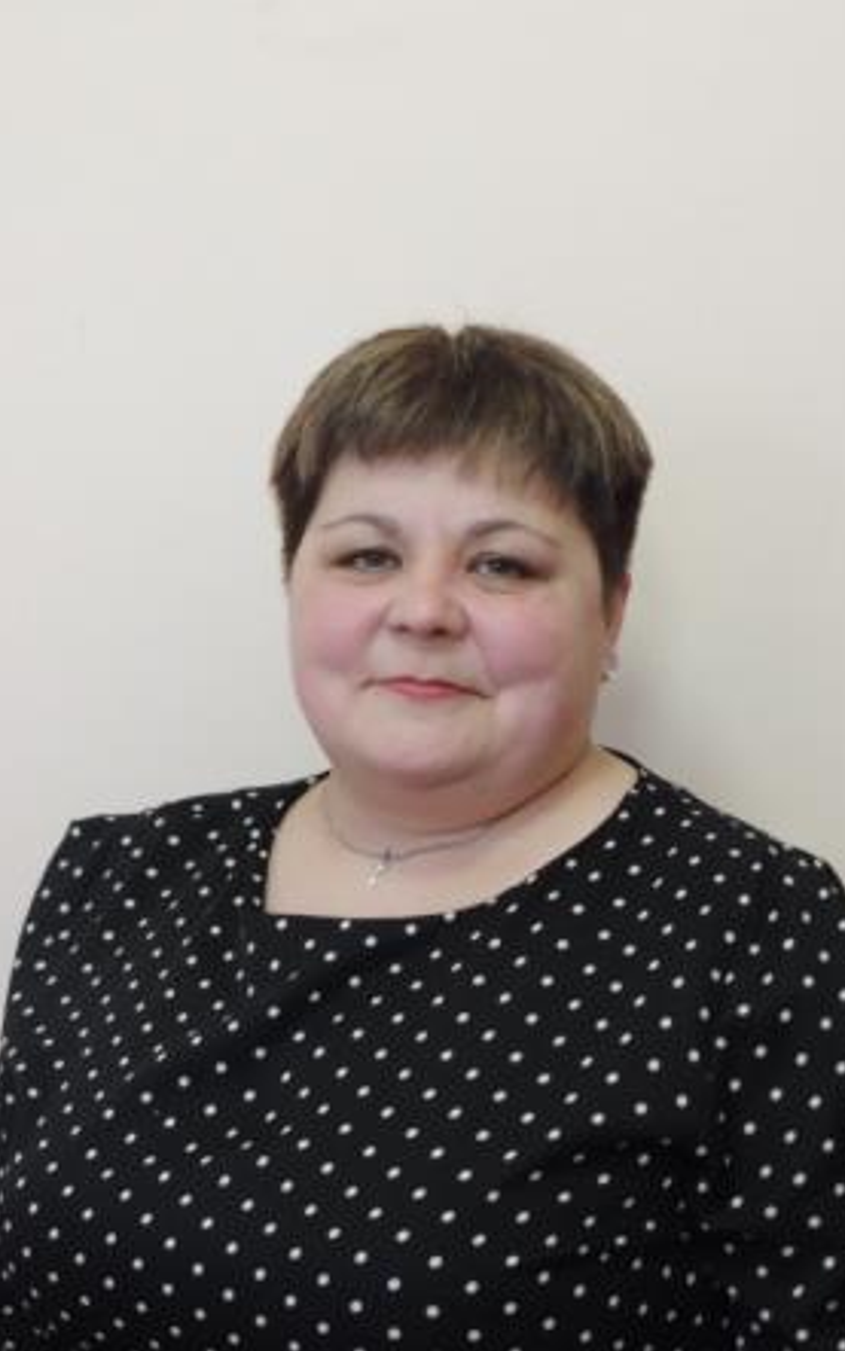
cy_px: 671
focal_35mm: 75
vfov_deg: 27.5
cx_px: 500
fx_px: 2763
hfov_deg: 17.4
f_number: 3.9
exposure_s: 1/15
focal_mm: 12.4
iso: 800
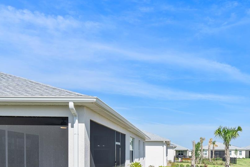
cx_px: 179
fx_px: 222
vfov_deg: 37.7
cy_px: 157
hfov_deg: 56.6
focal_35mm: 32
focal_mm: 16
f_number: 5.6
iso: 400
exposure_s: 1/3200
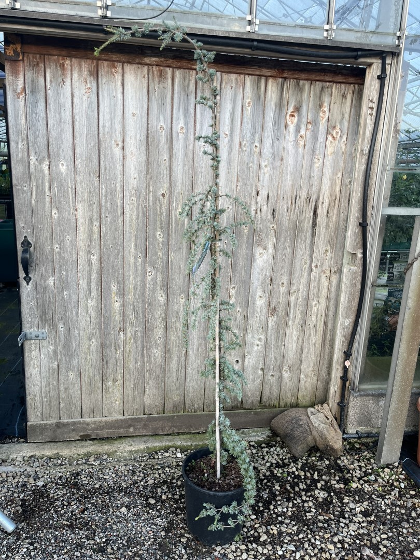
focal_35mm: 26
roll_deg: -2.4
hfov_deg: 53.1
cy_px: 280
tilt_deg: -14.4
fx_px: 421
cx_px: 210
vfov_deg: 67.3
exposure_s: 1/209
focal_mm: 5.1
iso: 40
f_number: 1.6
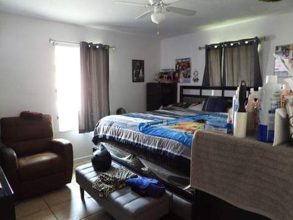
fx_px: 203
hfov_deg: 71.6
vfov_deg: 56.8
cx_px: 146
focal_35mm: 24
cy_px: 110
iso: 400
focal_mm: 4.3
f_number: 2.8
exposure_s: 1/13
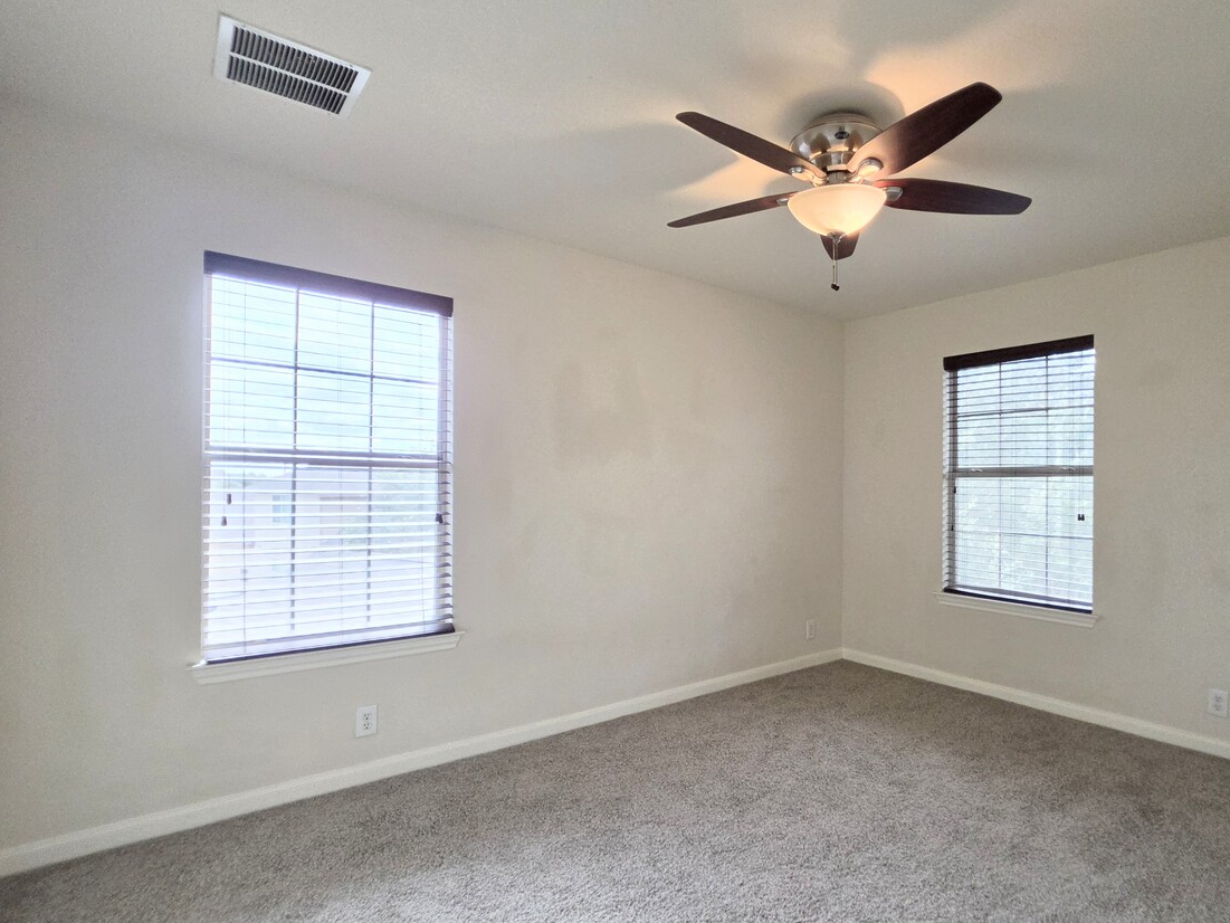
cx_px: 722
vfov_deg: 74.6
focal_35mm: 17
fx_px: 604
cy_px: 494
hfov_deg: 90.1
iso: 250
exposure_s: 1/120
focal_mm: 2.2
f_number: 1.9
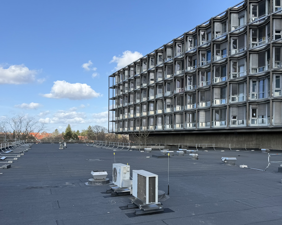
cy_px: 112
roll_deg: -0.5
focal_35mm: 26
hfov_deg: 65.9
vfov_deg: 54.9
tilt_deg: +0.7
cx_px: 155
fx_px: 217
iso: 80
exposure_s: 1/2703
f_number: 1.78
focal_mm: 6.76
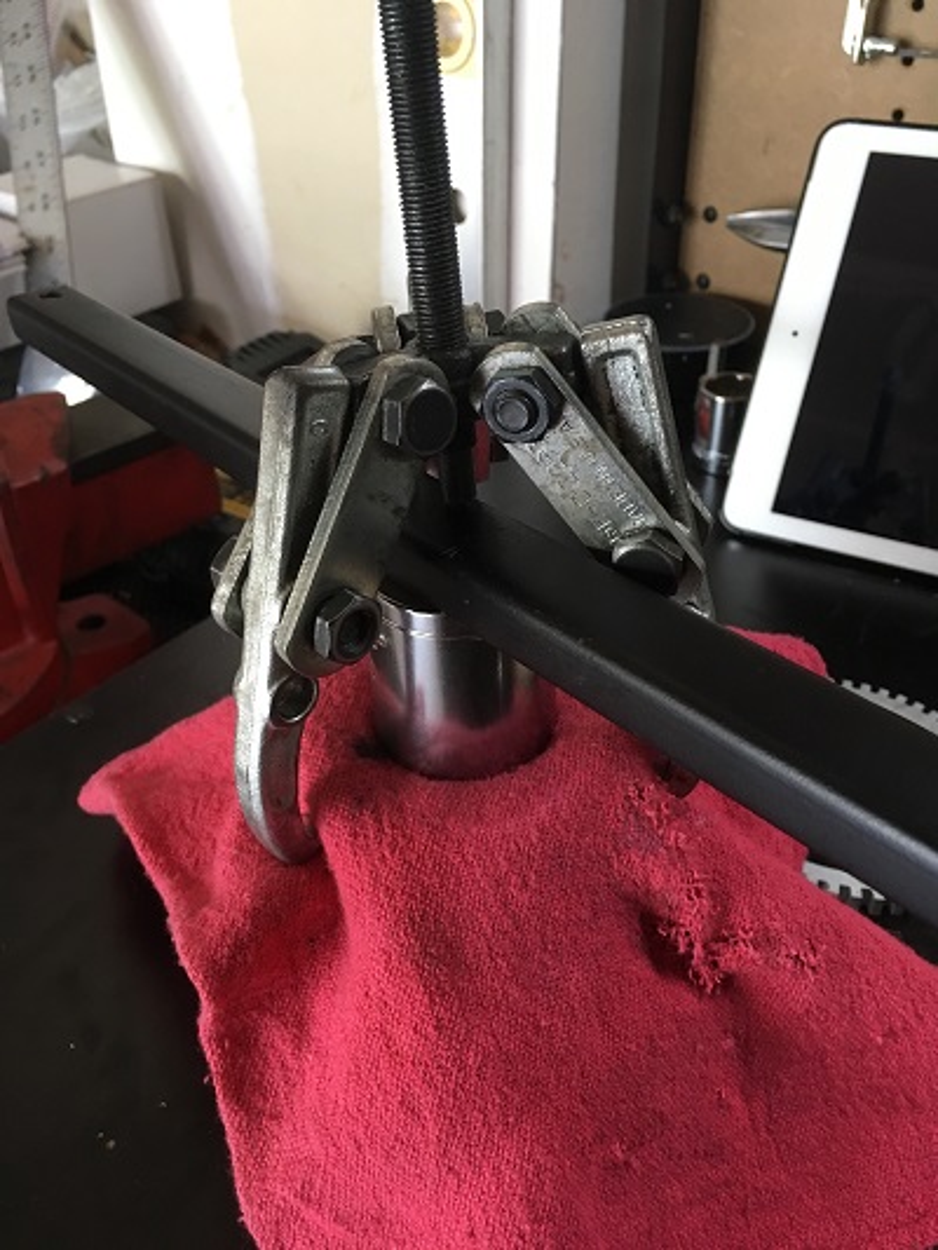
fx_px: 1047
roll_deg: -1.0
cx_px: 469
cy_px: 625
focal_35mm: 29
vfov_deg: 61.6
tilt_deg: -34.6
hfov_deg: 48.2
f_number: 2.2
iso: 100
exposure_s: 1/30
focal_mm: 4.15
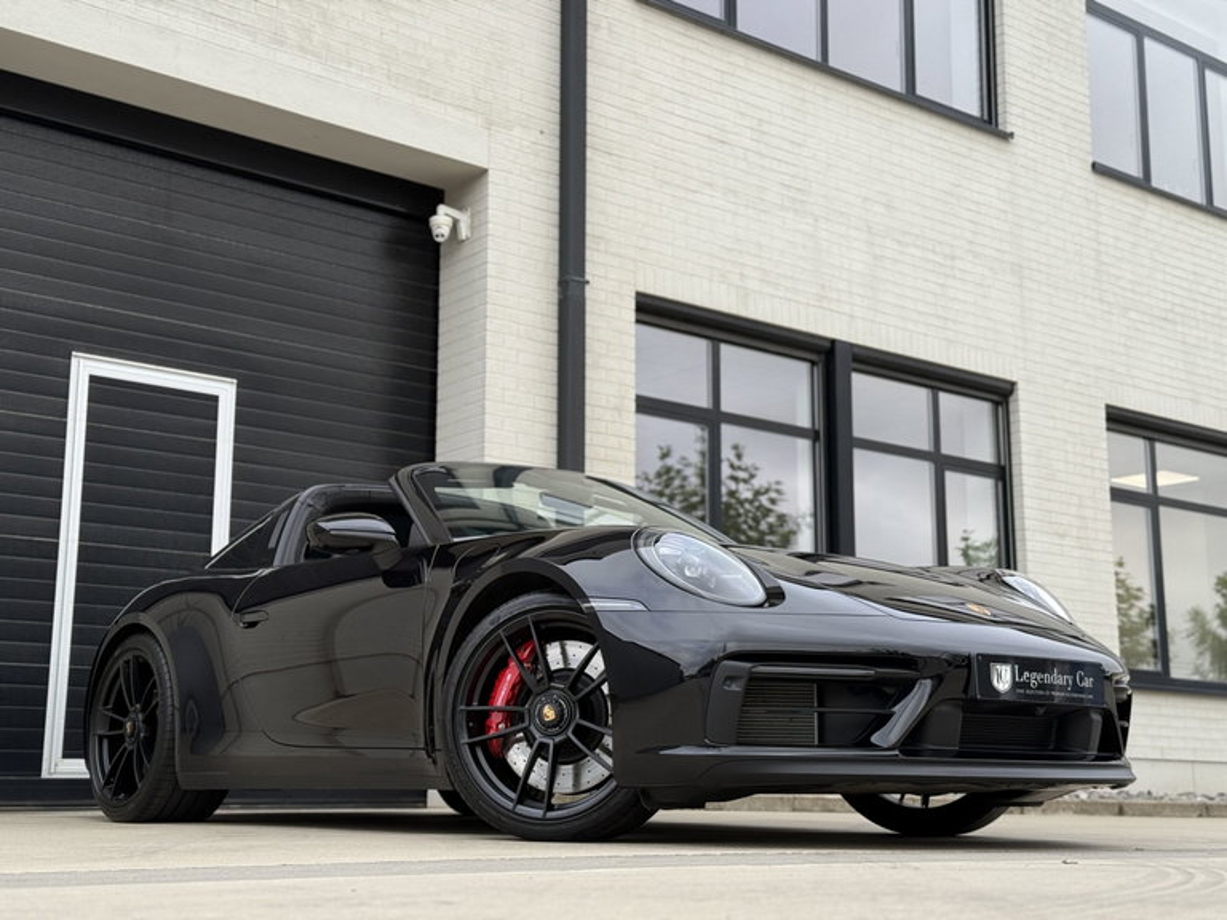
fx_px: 1701
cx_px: 614
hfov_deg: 39.7
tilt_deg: +11.1
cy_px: 460
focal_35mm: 48
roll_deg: -0.3
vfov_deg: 30.3
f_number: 1.78
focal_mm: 6.76
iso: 80
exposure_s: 1/794
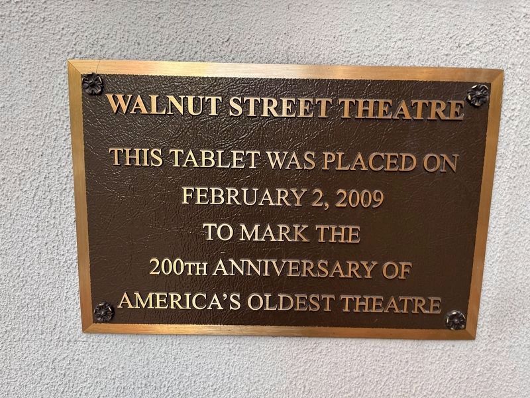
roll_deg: +0.1
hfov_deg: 67.3
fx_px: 398
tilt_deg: -10.1
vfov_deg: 53.1
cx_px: 265
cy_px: 199
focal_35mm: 26
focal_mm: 5.1
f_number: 1.6
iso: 100
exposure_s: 1/120
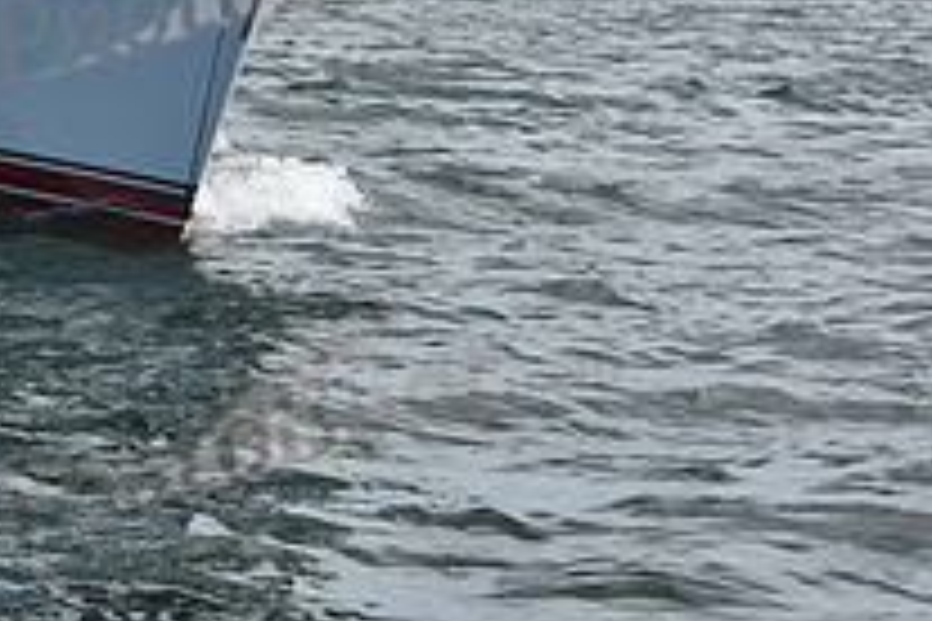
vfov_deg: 6.2
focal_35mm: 219
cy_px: -200
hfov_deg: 9.3
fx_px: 5669
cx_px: -243
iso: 320
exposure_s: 1/1000
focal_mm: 78
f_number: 10
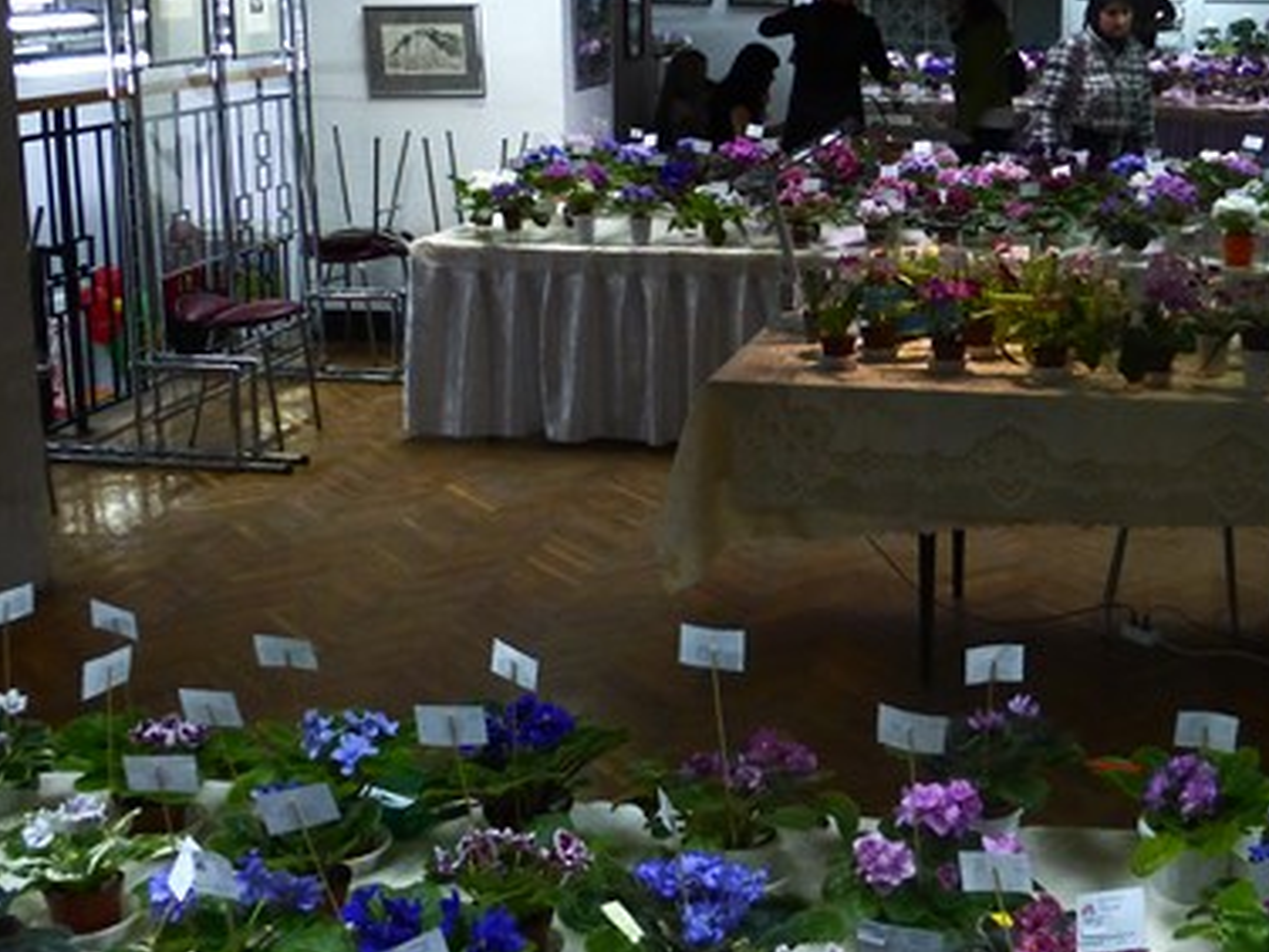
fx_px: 1870
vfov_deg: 28.4
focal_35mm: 51
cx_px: 938
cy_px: 351
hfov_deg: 36.7
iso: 400
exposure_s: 1/50
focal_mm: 4.3
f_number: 3.3
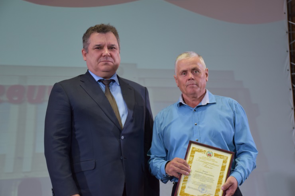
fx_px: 639
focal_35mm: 78
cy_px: 98
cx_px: 148
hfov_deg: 26.0
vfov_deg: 17.5
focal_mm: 52
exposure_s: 1/60
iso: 500
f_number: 4.8
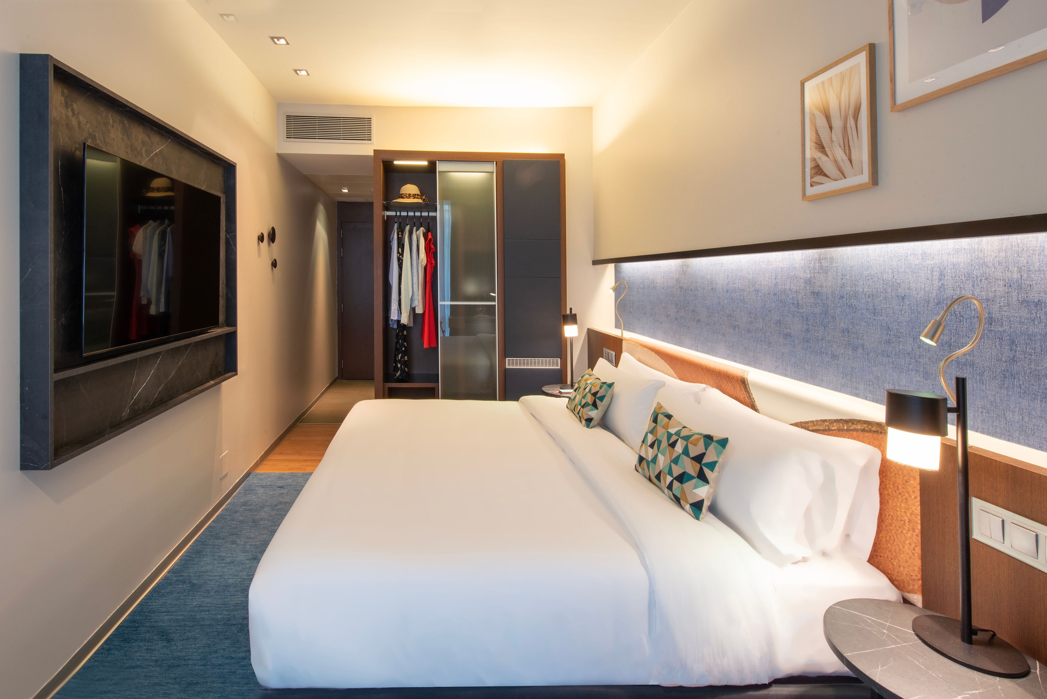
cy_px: 350
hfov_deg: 93.3
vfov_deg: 70.5
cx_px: 524
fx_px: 495
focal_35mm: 17
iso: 320
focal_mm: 17
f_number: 16
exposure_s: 1.6
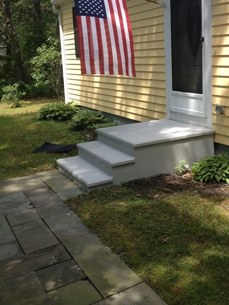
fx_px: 415
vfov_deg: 40.0
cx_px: 142
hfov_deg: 30.8
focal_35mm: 47
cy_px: 107
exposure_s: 1/449
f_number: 2.4
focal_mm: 4.28
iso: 50
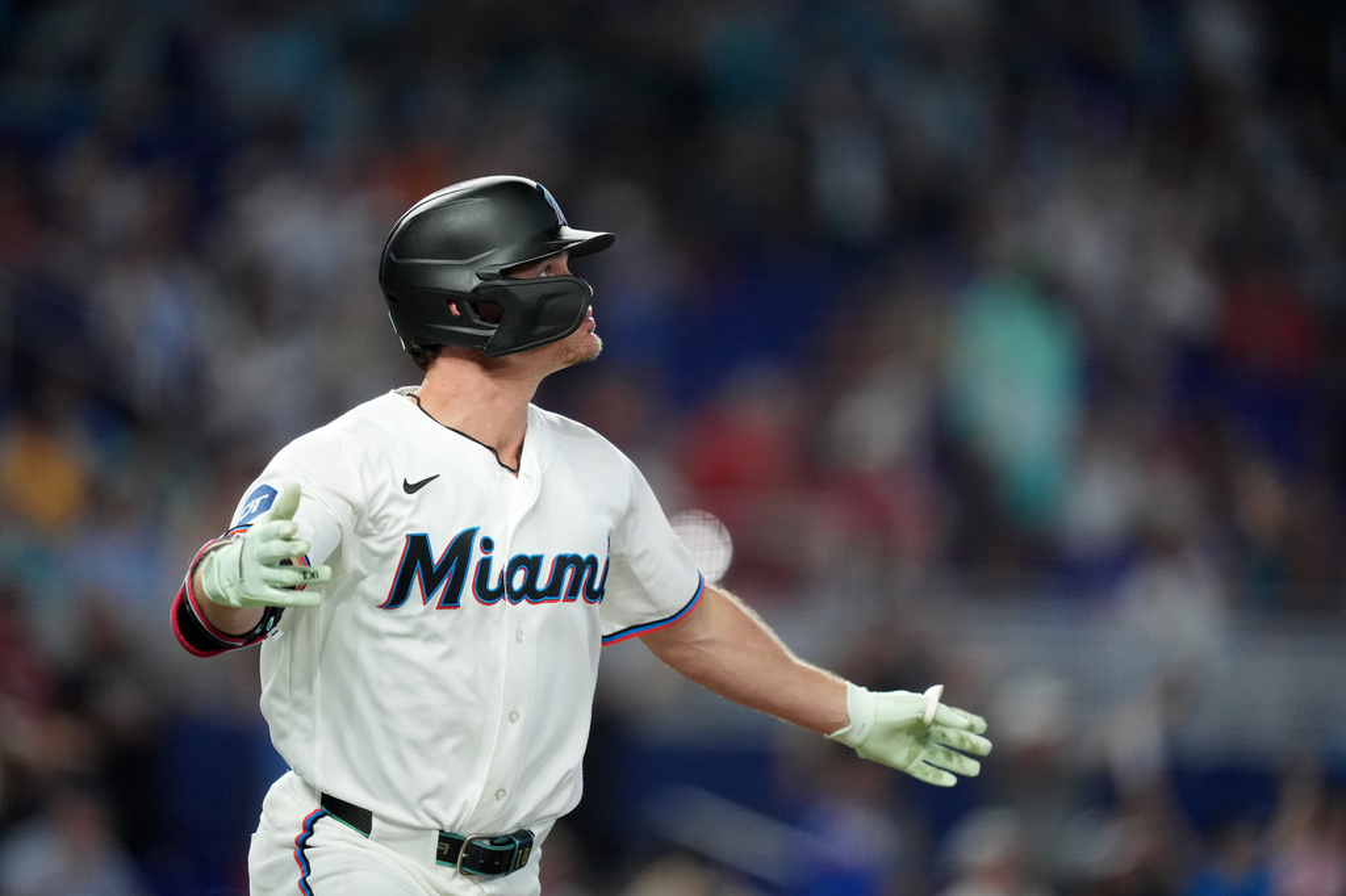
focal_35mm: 400
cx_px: 673
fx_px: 14950
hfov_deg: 5.2
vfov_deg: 3.4
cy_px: 448
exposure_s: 1/2500
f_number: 2.8
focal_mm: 400
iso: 4000
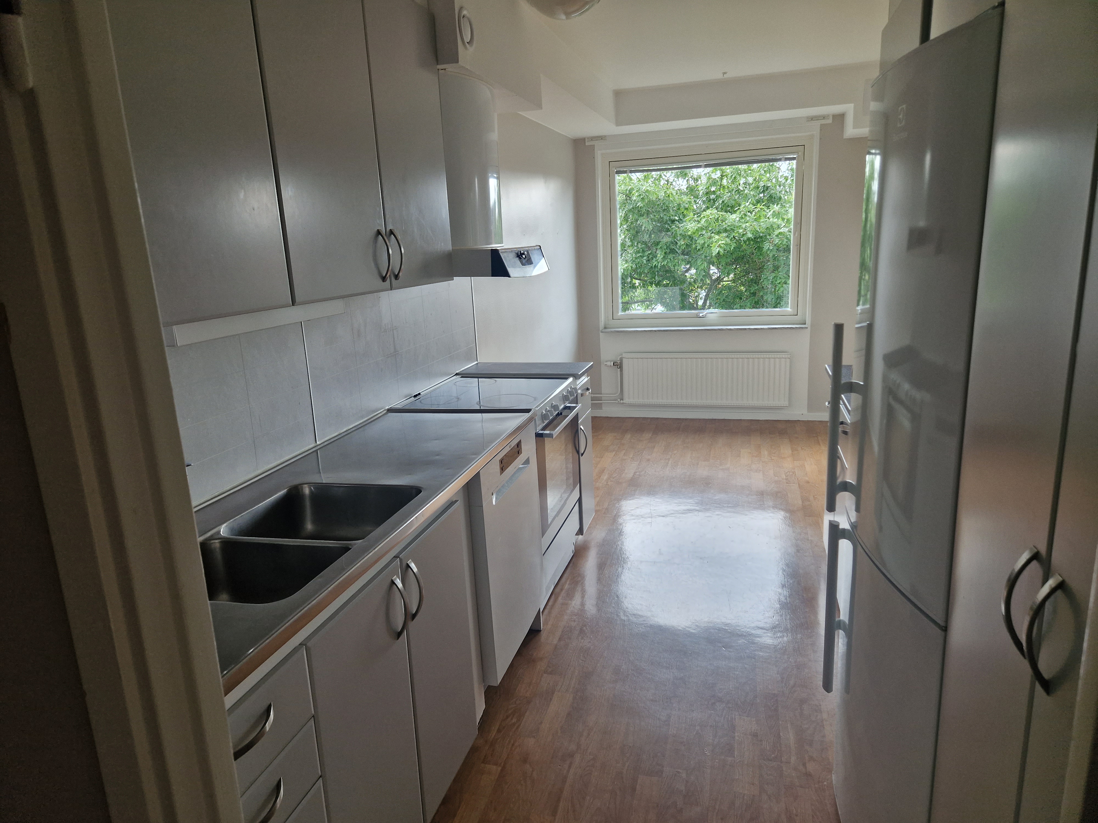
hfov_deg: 73.9
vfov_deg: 58.9
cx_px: 549
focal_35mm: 23
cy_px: 412
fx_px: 730
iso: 100
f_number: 1.8
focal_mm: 5.4
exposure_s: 1/180
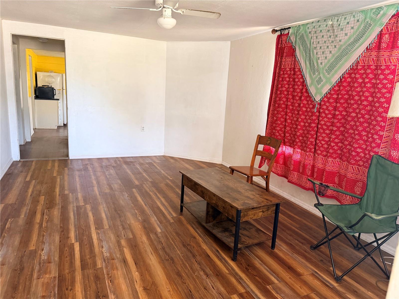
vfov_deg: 56.8
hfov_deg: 71.6
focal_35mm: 24
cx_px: 200
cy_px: 150
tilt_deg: -9.5
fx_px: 277
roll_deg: -3.3
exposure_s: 1/60
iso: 320
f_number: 1.78
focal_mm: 6.76
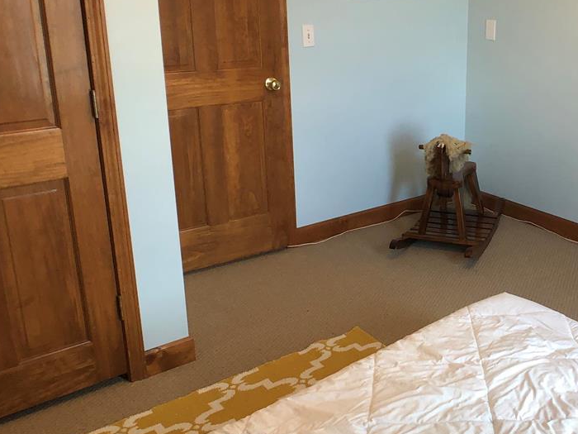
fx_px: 1069
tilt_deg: -16.5
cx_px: 466
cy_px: 195
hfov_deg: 29.5
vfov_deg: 22.9
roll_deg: -1.0
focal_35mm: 64
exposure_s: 1/47
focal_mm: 4
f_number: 1.8
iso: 64
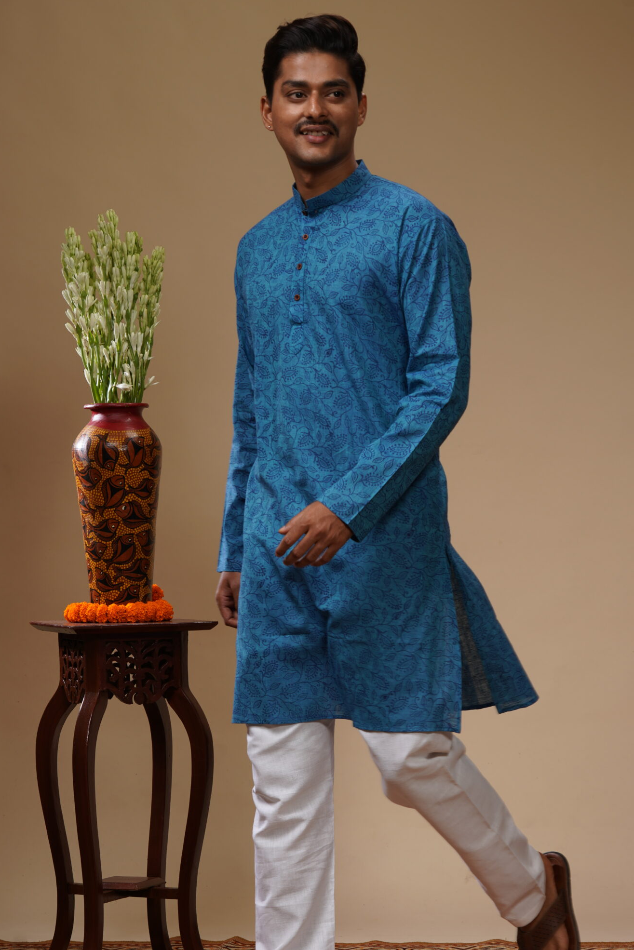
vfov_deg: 20.4
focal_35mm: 100
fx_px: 2640
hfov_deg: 13.7
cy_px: 592
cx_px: 360
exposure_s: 1/125
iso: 100
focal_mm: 77
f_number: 8
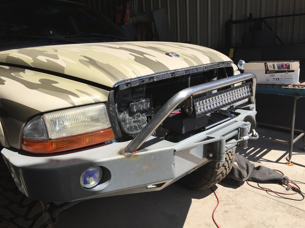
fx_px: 256
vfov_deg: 48.2
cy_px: 114
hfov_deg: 61.7
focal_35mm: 29
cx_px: 152
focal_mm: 4.15
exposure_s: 1/1980
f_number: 2.2
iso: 32
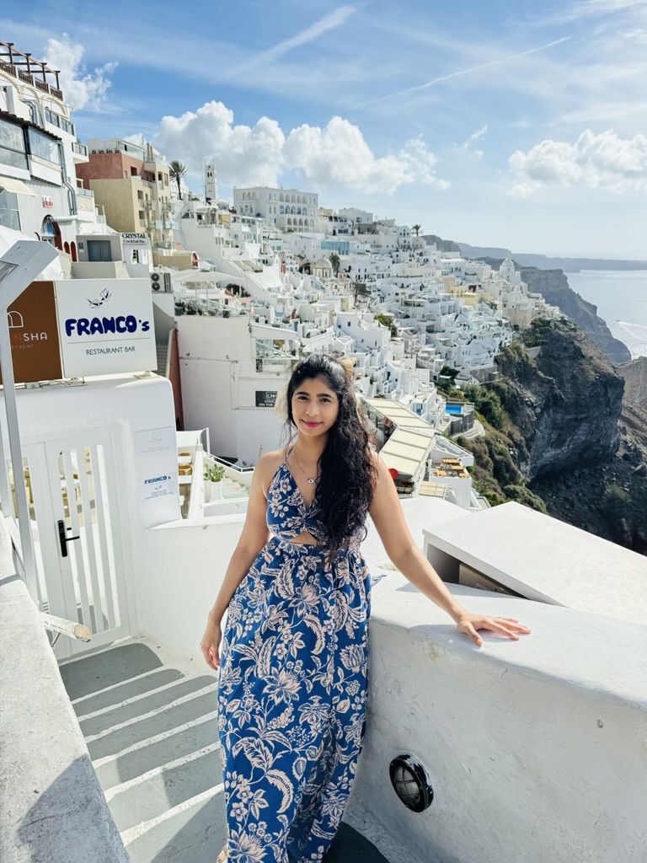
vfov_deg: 71.6
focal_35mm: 24
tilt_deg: -17.3
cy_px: 432
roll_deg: +0.3
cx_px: 324
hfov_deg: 56.8
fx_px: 598
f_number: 1.78
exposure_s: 1/4608
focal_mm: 6.86
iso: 80
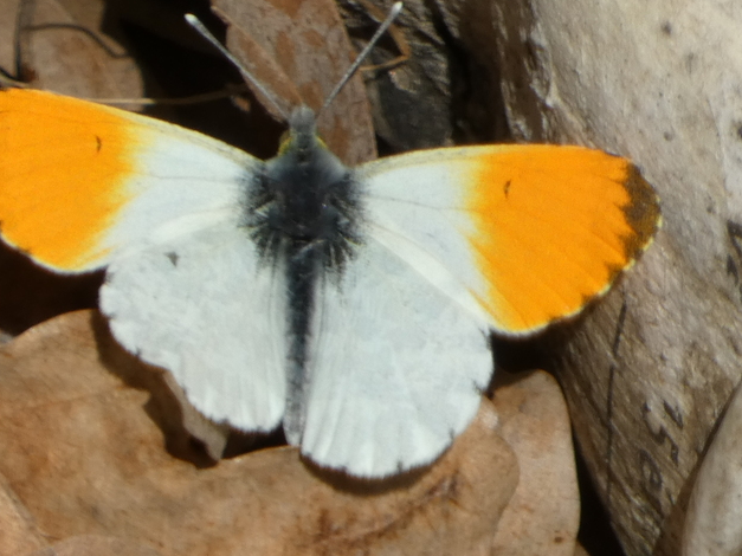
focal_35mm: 1541
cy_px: 238
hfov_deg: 1.3
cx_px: 279
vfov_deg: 1.0
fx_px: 33025
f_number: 5.7
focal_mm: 202.9
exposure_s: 1/320
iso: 80
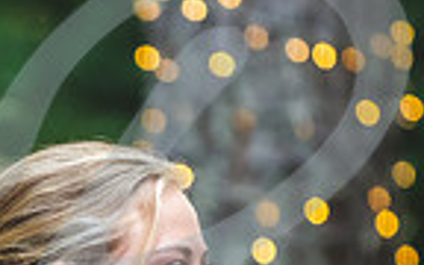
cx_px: -56
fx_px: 9475
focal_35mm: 820
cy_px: 302
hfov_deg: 2.6
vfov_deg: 1.6
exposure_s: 1/800
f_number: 2.8
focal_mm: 200
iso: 1000
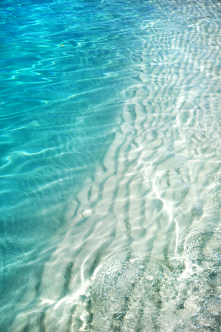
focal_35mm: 42
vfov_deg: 46.4
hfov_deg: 31.8
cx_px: 110
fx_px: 387
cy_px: 166
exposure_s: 1/1250
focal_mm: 28
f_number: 4.2
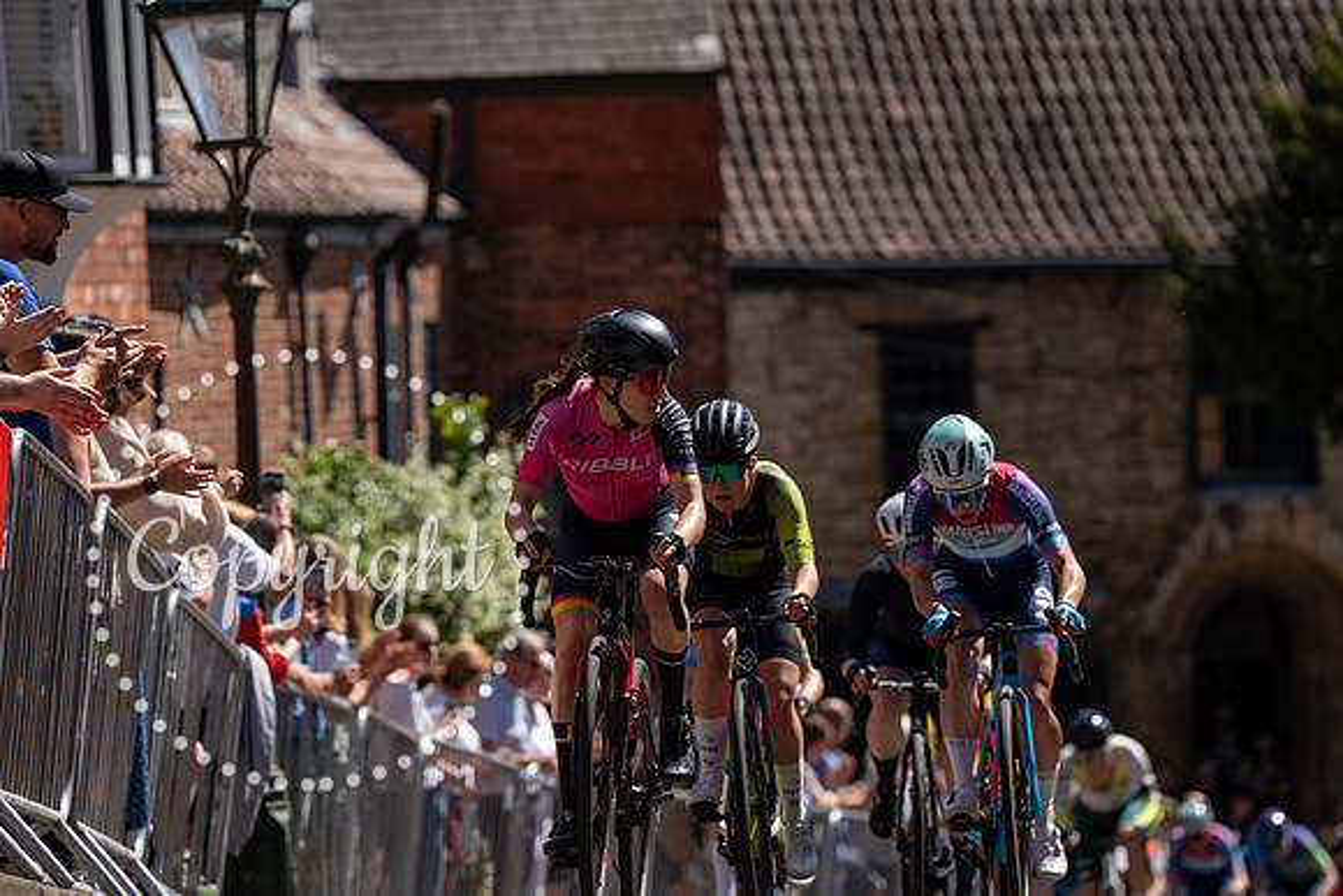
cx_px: 672
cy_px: 448
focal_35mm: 200
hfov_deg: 10.3
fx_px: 7463
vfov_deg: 6.9
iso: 100
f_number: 4
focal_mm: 200
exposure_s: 1/1600
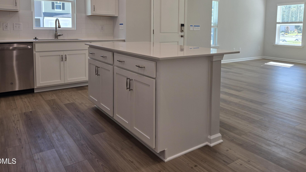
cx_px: 167
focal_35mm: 28
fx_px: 227
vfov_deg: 40.4
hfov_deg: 67.8
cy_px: 45
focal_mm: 5.4
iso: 25
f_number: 1.8
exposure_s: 1/120
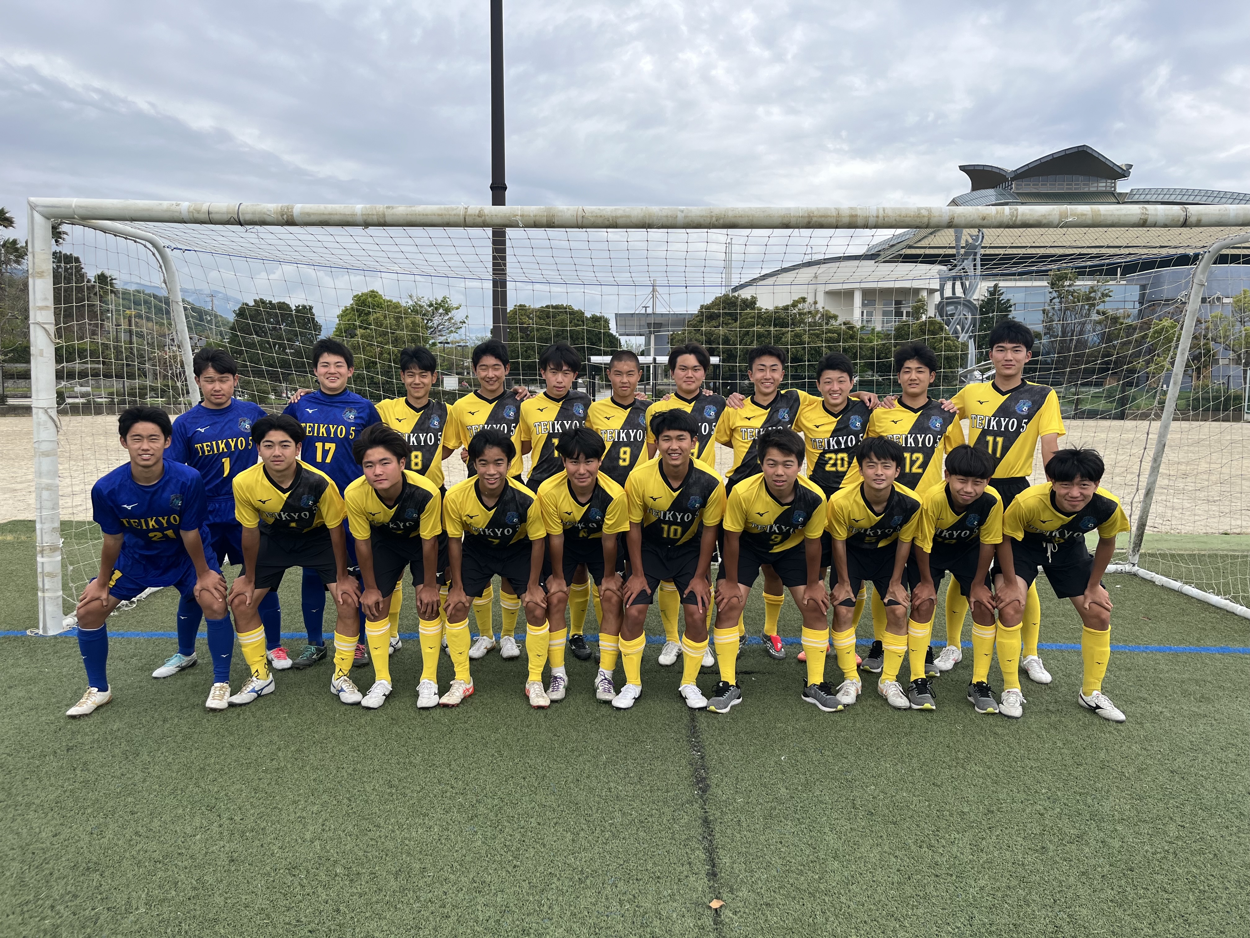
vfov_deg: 53.1
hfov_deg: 67.3
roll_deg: -0.4
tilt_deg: -5.9
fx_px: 939
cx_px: 625
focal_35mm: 26
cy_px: 469
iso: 50
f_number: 1.6
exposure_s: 1/1802
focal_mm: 5.1
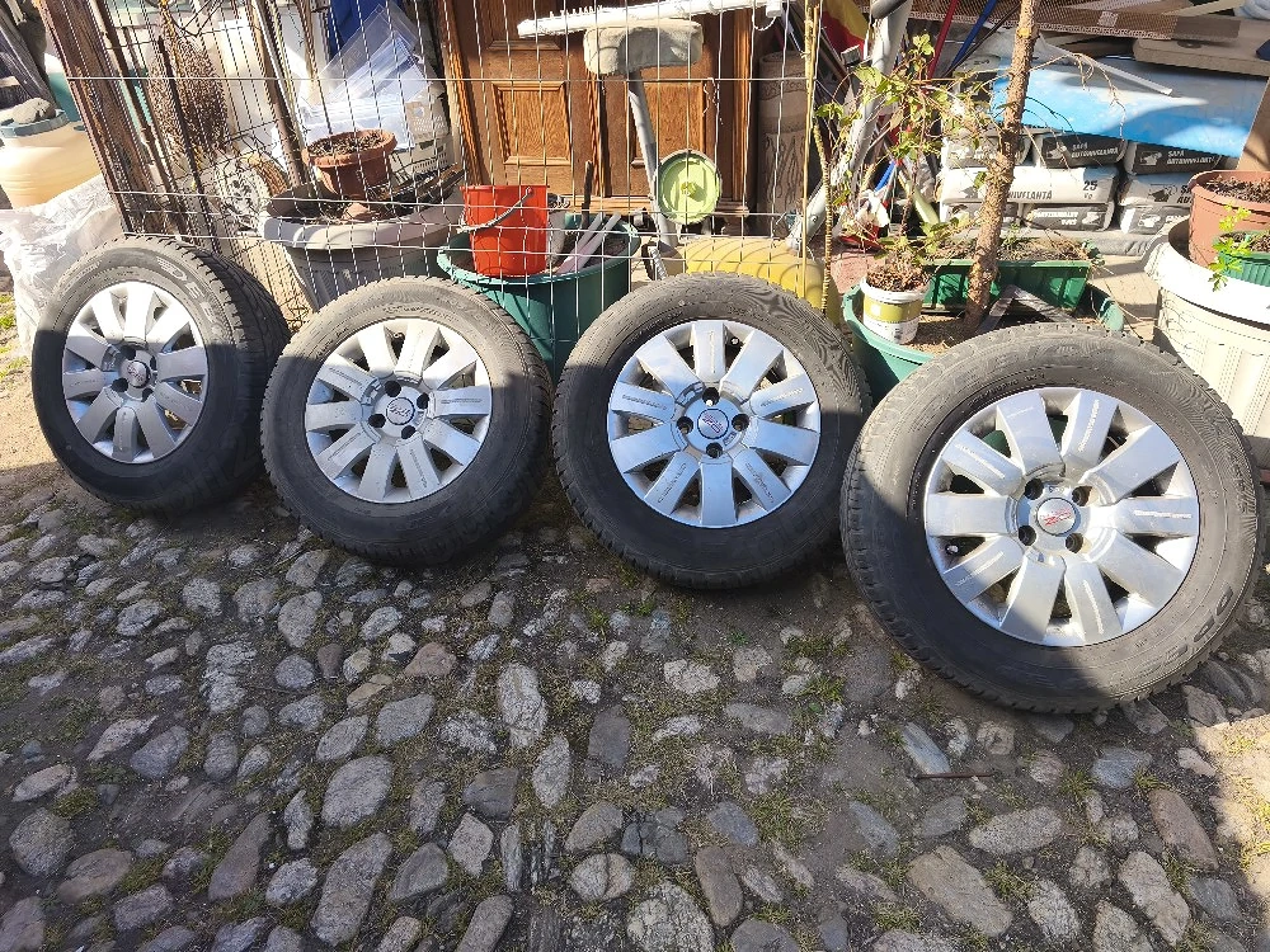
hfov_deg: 73.9
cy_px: 476
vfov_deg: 58.9
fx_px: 844
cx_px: 635
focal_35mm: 23
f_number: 1.7
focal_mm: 5.35
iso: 80
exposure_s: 1/1250
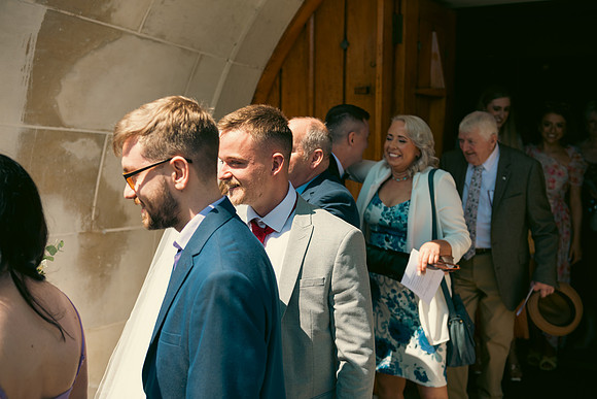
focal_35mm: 40
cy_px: 200
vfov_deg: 33.4
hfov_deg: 48.4
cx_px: 298
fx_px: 663
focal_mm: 40
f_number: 3.5
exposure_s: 1/800
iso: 100
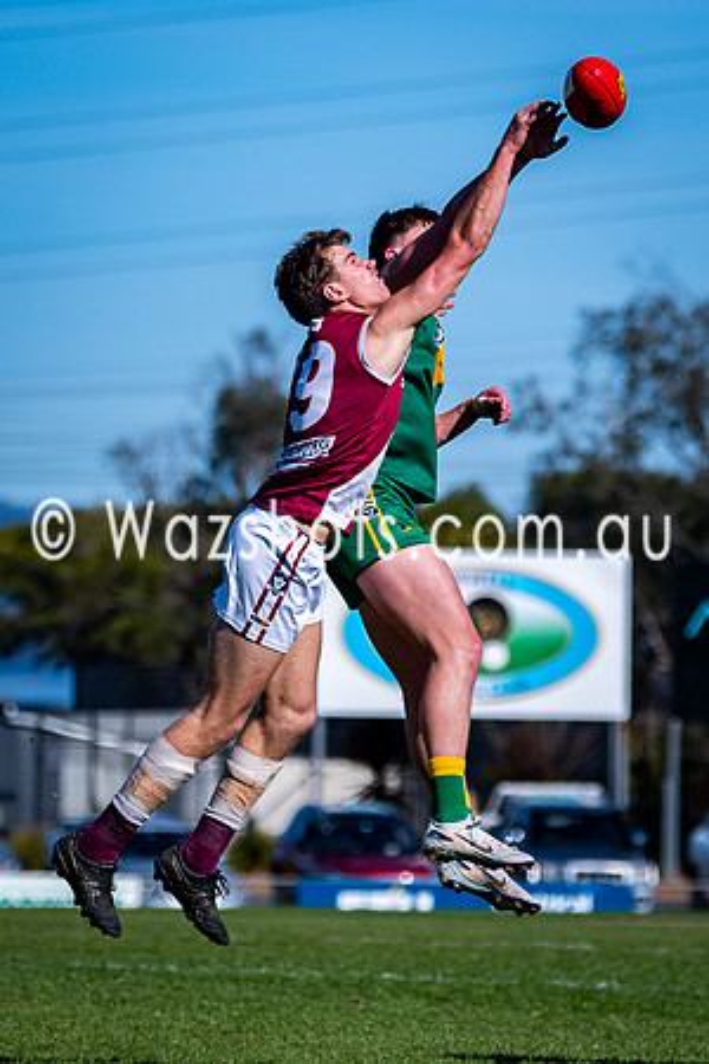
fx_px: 11656
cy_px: 393
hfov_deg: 3.5
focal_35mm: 395
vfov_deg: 5.2
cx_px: 426
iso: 100
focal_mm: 135
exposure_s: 1/4000
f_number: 2.8
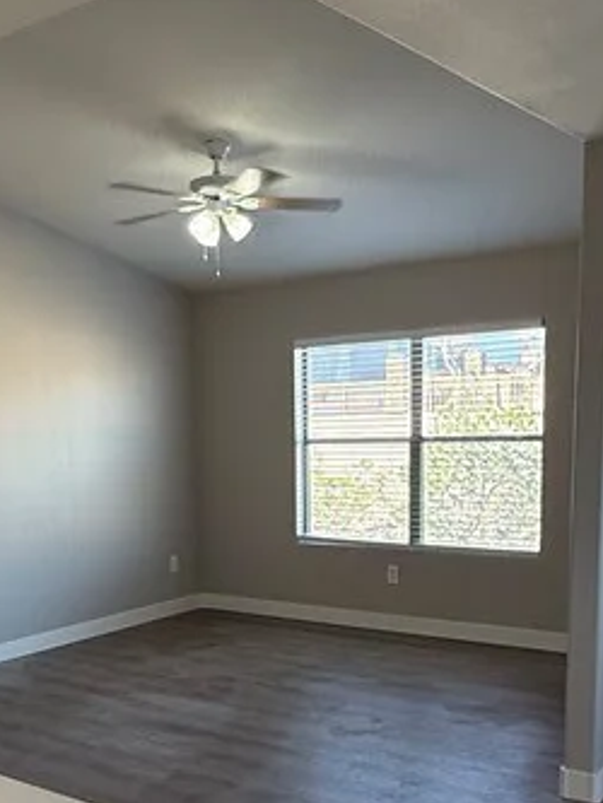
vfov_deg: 42.8
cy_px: 574
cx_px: 152
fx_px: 998
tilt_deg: -7.2
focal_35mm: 43
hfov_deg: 33.0
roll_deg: +1.9
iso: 125
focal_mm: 2.22
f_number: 2.2
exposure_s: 1/120
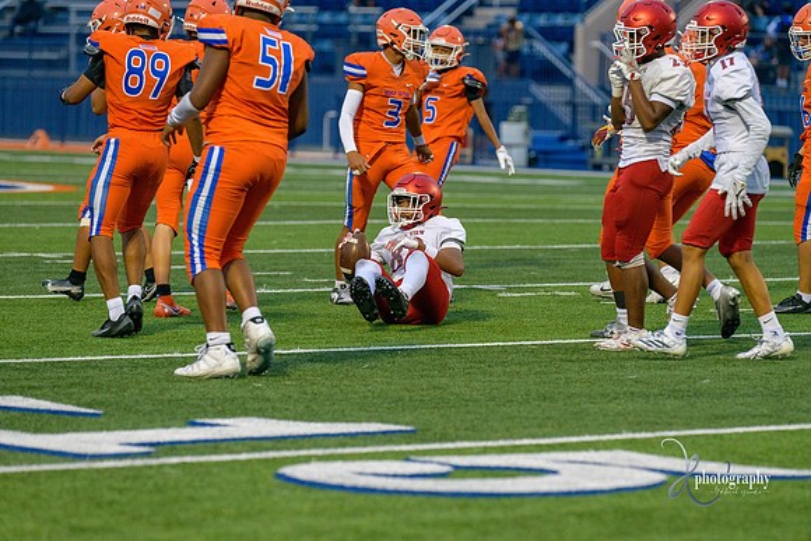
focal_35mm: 210
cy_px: 270
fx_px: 4732
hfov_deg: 9.8
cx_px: 406
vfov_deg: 6.5
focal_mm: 210
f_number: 3.5
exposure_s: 1/2000
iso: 2200
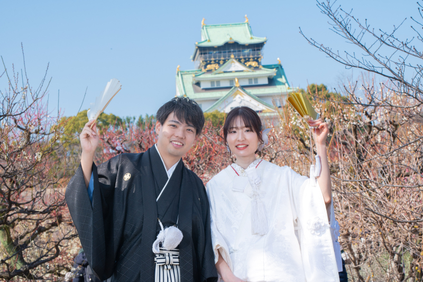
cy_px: 141
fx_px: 1174
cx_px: 212
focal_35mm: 100
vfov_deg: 13.7
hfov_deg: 20.4
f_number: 13
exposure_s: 1/200
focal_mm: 100
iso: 500
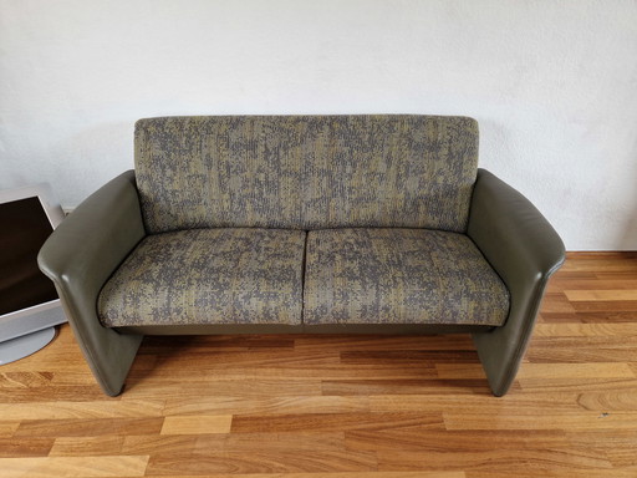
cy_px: 239
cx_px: 318
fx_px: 423
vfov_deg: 58.9
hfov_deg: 73.9
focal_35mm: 23
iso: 200
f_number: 1.8
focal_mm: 5.4
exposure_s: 1/180
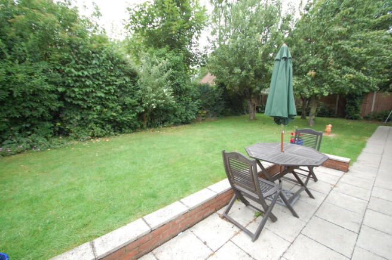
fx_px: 163
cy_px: 130
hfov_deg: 100.4
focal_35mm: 15
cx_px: 196
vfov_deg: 77.2
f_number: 5.6
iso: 400
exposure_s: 1/125
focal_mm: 10
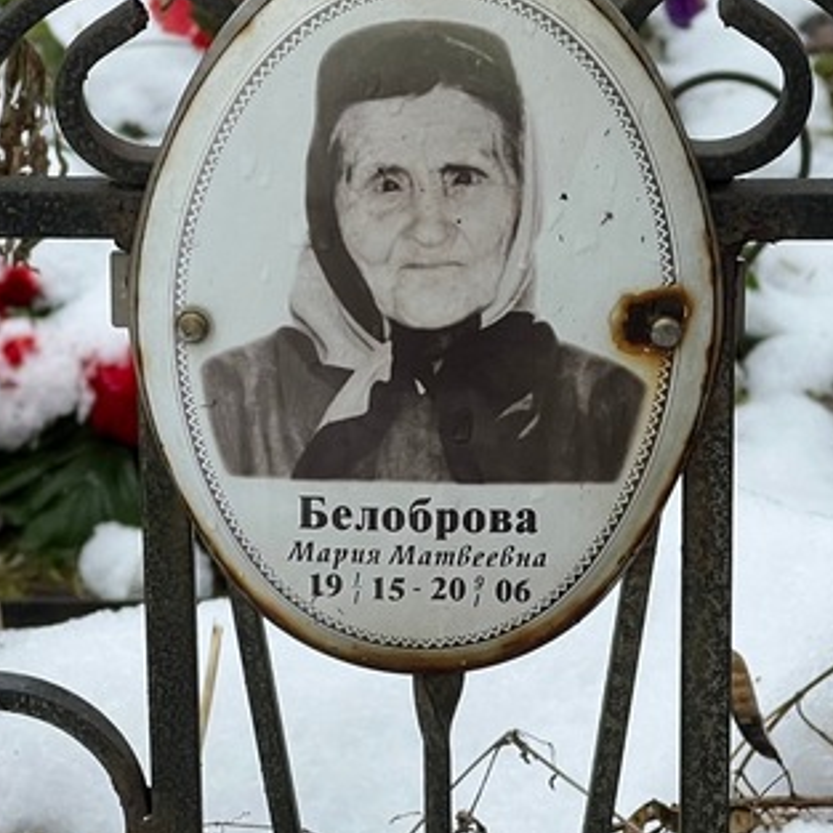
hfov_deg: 10.0
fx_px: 4737
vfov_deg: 10.0
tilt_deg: -20.0
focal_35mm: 174
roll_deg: -2.7
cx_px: 468
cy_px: 373
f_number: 2.8
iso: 100
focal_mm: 9
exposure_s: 1/99
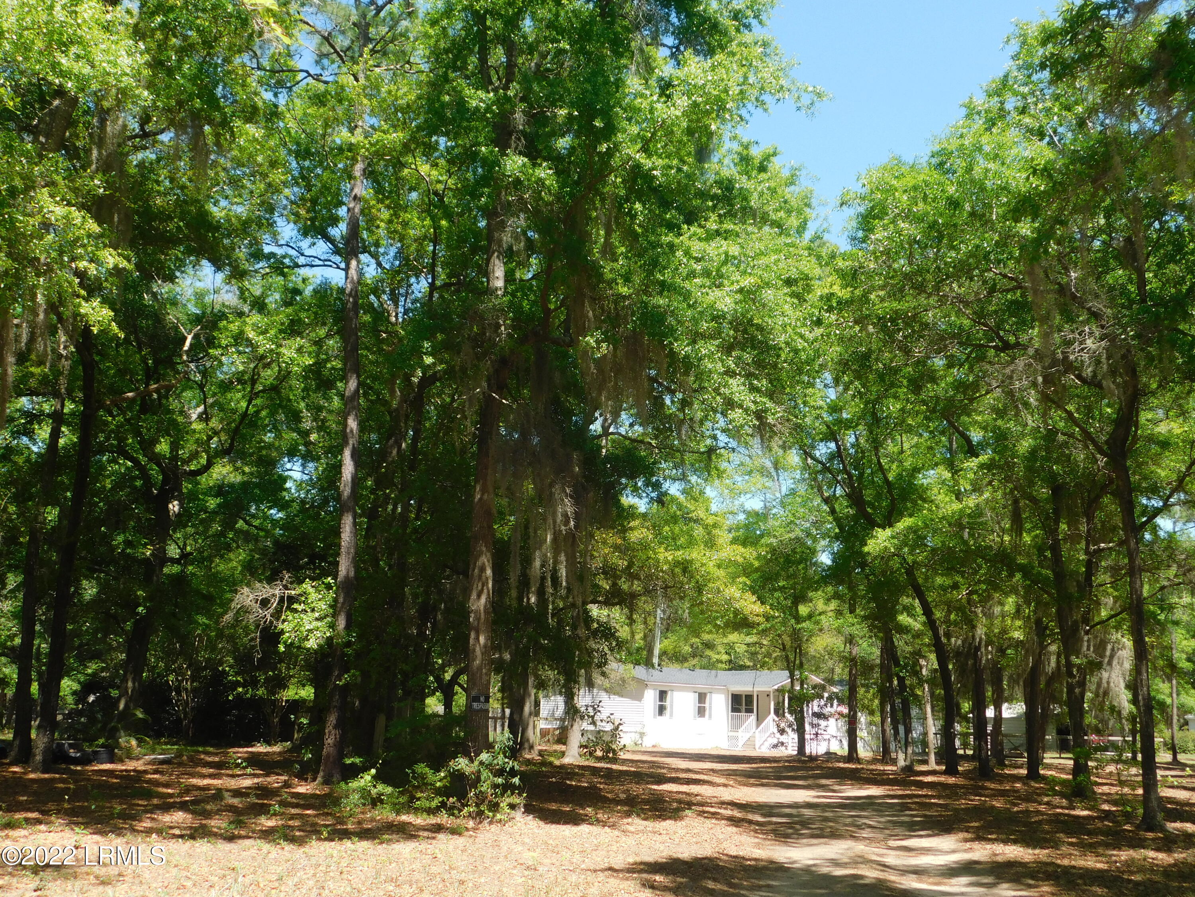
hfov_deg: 51.4
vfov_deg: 39.7
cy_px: 448
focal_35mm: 36
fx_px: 1243
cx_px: 598
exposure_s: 1/400
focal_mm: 6.3
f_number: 3.5
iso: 125
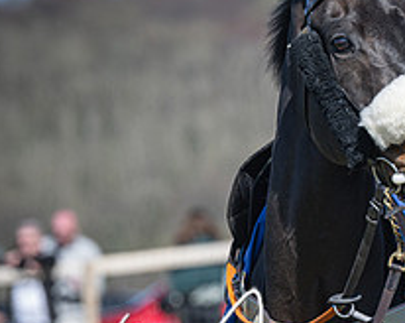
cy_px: 244
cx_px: 586
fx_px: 6520
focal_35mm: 545
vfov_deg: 2.8
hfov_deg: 3.5
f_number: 4
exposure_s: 1/1600
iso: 200
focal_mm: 165
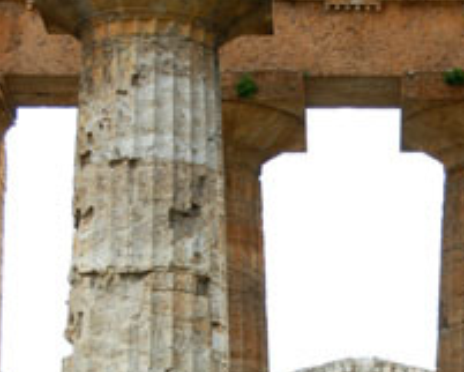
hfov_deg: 10.1
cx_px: 346
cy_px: 329
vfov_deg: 8.1
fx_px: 2624
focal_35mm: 191
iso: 250
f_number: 5
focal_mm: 44
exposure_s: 1/400
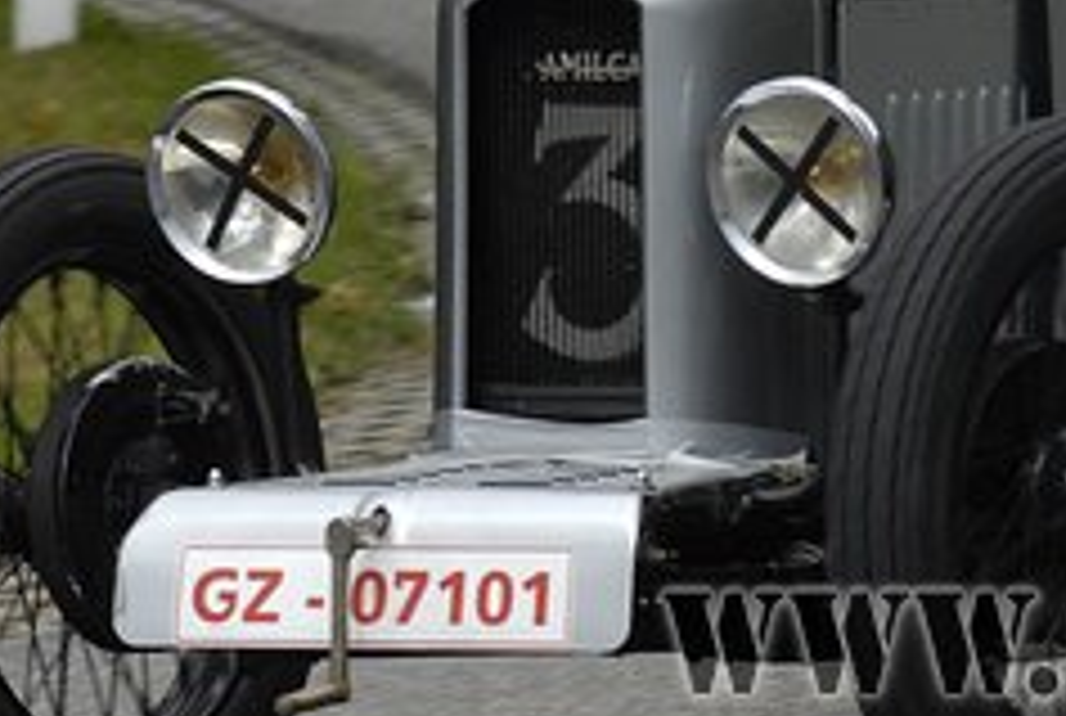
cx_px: 994
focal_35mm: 569
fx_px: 16889
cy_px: -83
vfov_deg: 2.4
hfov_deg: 3.6
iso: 200
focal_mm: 145
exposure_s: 1/350
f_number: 7.1
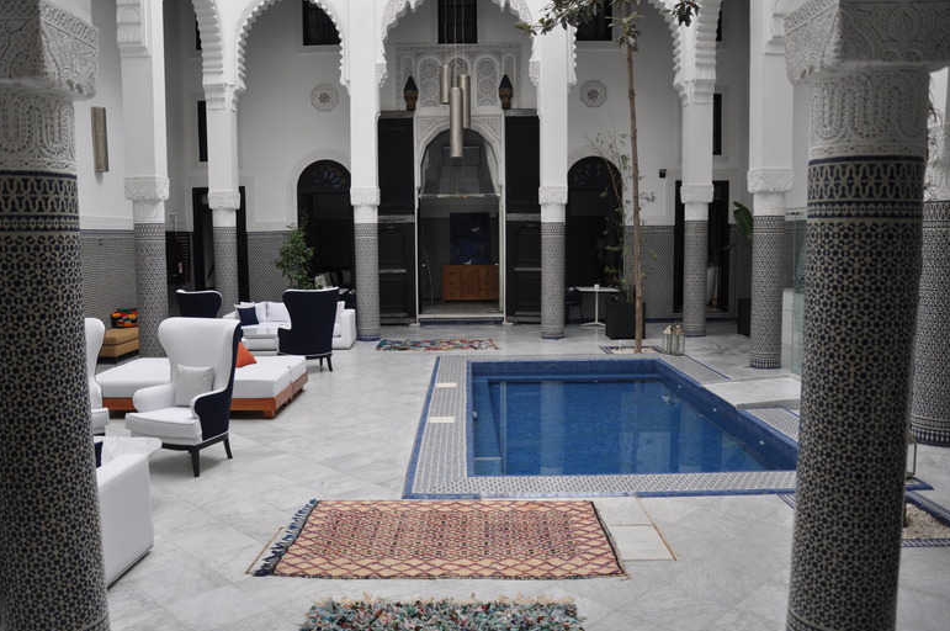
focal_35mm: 28
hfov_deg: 65.5
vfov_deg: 46.3
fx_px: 738
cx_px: 460
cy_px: 316
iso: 200
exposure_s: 1/60
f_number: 4
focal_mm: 18
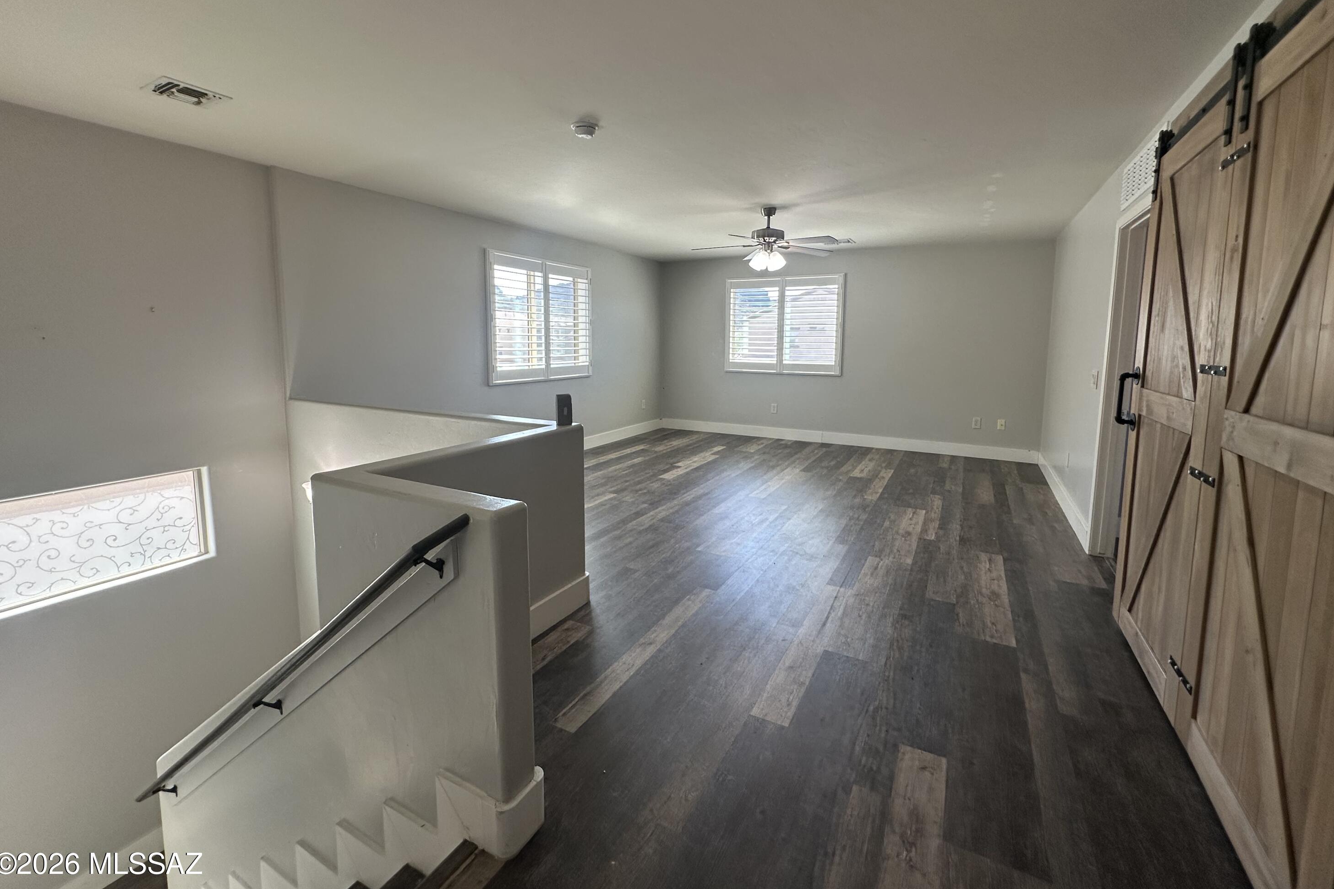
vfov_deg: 77.1
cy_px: 396
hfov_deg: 100.4
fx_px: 556
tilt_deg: -5.3
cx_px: 679
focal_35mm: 15
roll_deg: -1.1
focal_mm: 2.22
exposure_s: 1/120
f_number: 2.2
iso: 100
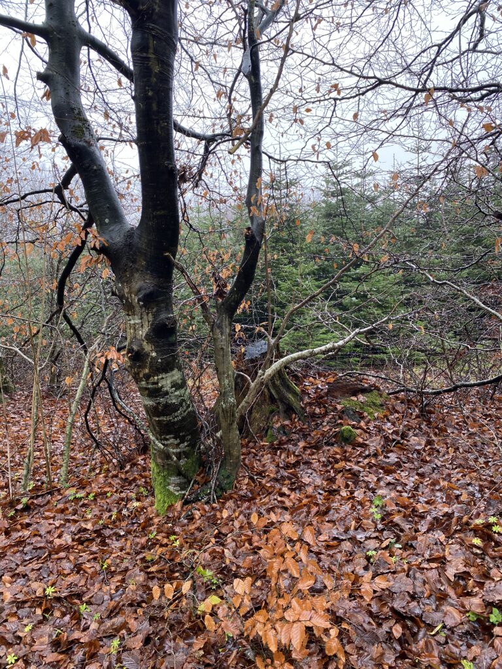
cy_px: 334
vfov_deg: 67.3
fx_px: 503
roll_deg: +2.7
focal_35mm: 26
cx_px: 251
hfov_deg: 53.1
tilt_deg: -3.3
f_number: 1.8
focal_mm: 4.25
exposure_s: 1/121
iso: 125
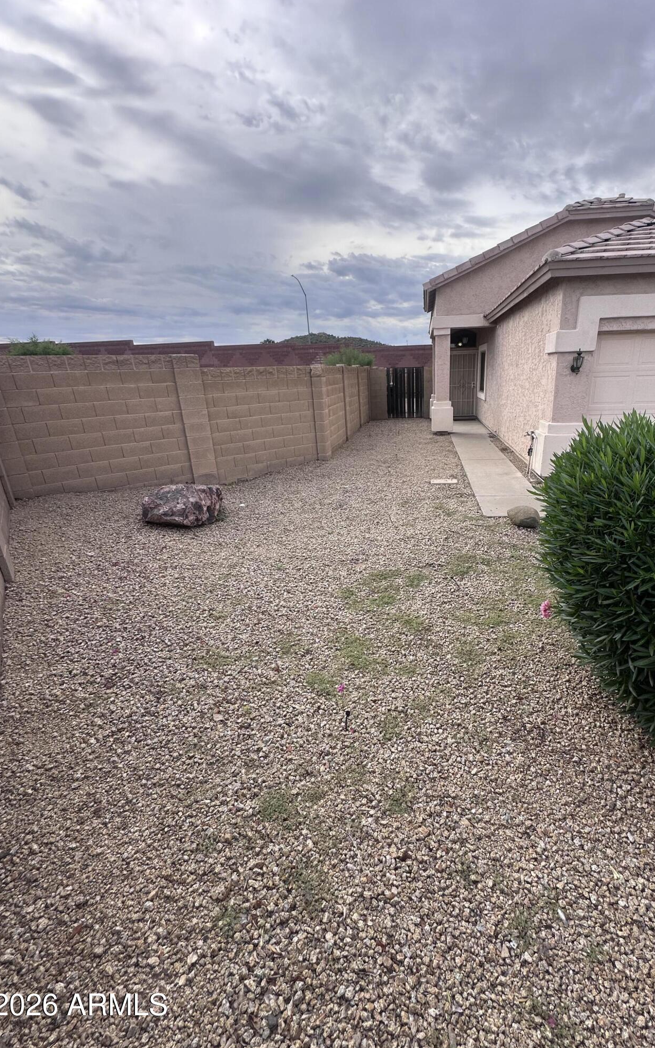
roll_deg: +1.6
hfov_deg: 74.1
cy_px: 524
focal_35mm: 15
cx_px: 387
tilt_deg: -19.2
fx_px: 428
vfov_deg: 101.5
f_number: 2.2
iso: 40
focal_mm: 2.22
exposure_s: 1/988
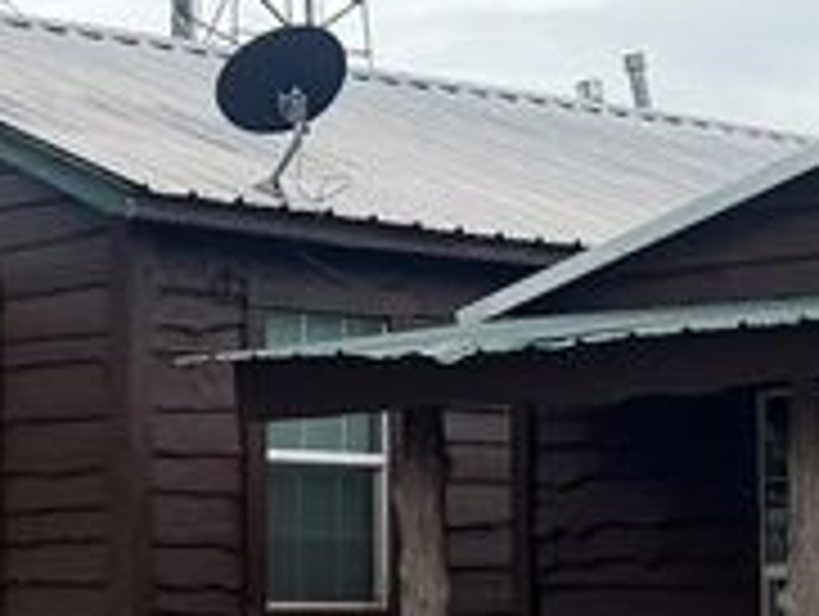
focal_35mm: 135
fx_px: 3198
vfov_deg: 11.0
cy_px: 405
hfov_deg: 14.3
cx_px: -90
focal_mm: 6.76
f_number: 1.78
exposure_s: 1/1250
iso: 80
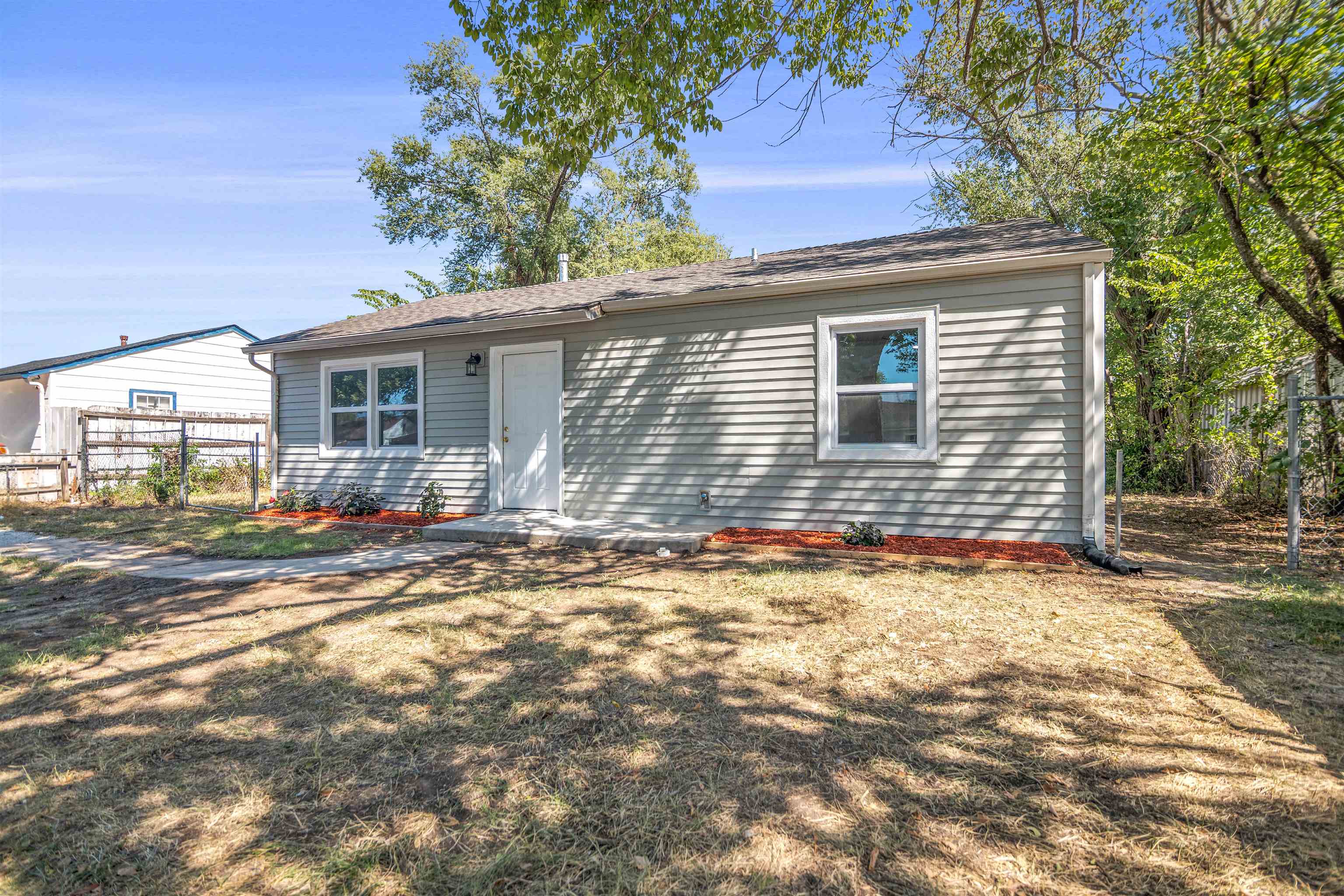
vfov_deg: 77.3
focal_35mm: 15
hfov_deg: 100.4
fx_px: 560
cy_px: 448
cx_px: 672
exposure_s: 1/320
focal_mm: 15
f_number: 6.3
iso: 200
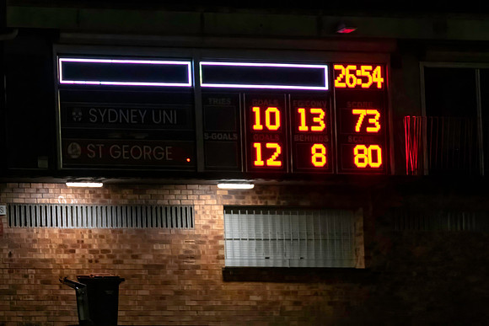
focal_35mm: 588
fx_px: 7992
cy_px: 149
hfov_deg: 3.5
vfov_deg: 2.3
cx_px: 275
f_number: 2.8
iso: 10000
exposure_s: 1/1250
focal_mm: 300
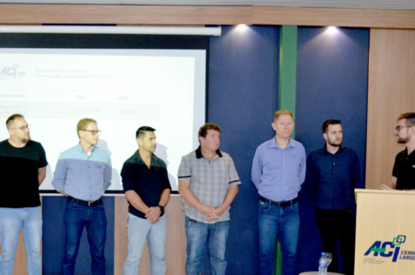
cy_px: 177
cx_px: 151
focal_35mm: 56
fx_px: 644
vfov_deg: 24.0
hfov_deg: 35.5
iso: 1600
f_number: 3.8
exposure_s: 1/60
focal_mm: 24
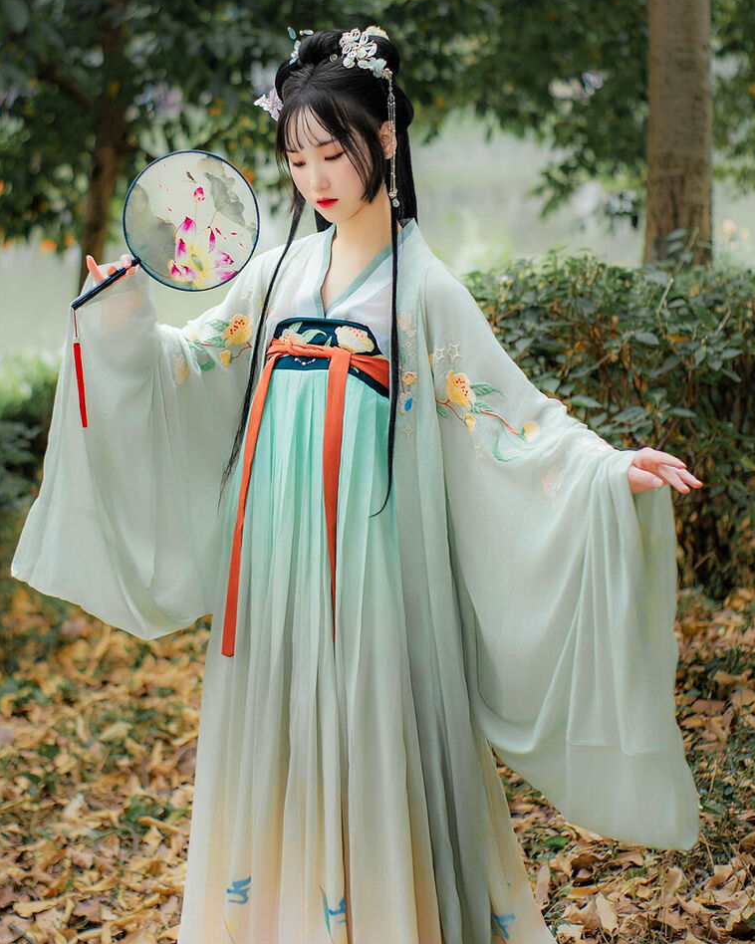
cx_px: 346
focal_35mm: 78
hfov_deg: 19.7
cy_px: 343
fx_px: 2179
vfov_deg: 24.4
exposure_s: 1/125
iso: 100
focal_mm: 50
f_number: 2.2
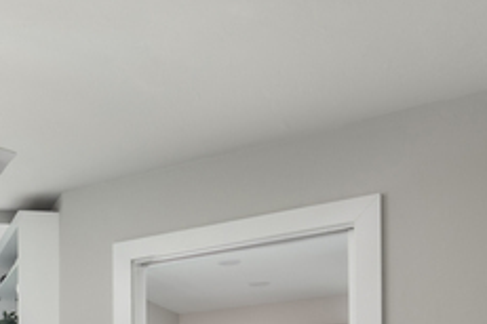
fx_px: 725
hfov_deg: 33.2
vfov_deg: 21.7
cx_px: -25
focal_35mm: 54
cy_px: 467
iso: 200
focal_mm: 11
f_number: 10
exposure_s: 1/3
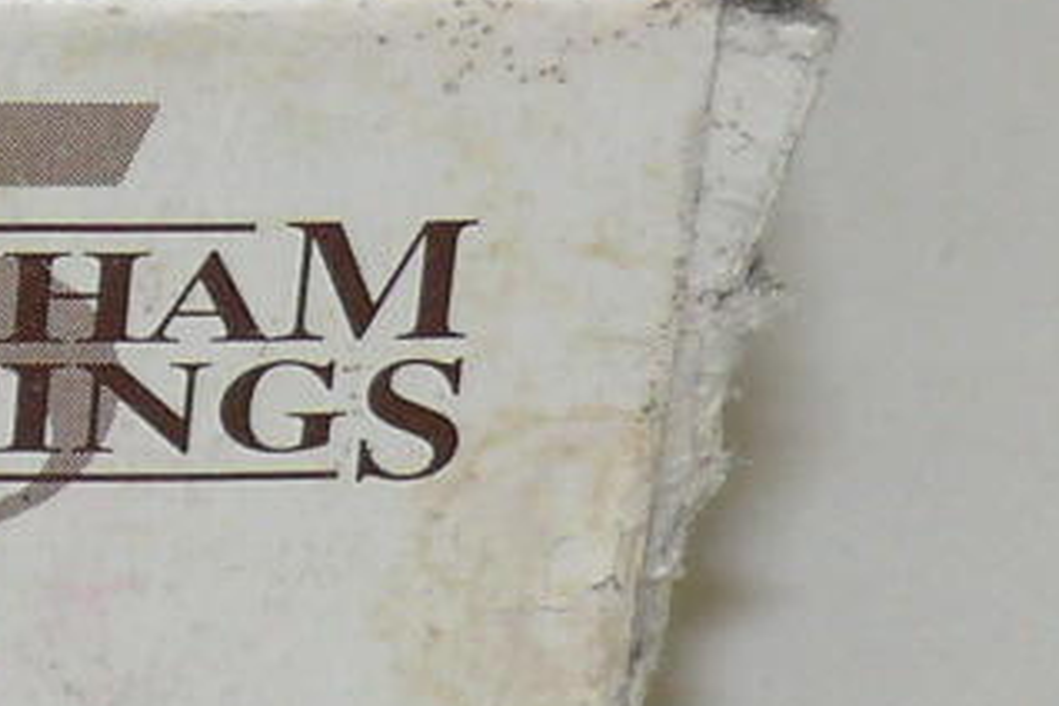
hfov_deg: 6.0
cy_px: -263
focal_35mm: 335
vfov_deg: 4.1
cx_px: -952
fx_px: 9854
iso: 100
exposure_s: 1/30
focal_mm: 10.5
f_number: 4
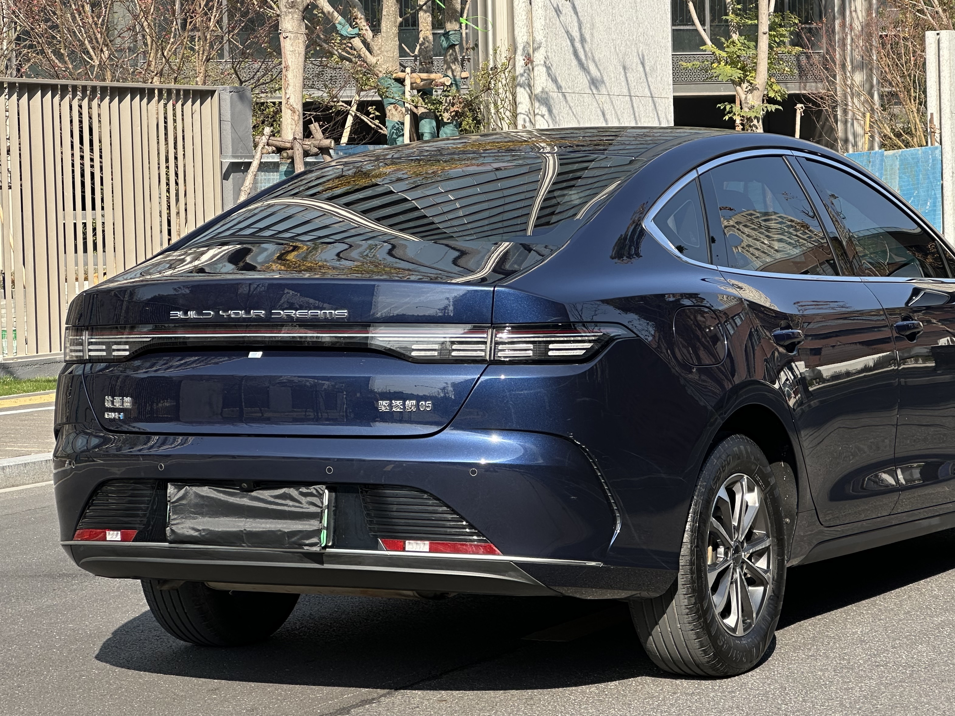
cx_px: 545
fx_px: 2731
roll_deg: +1.9
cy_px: 303
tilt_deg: -1.5
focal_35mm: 99
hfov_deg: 19.8
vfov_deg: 14.9
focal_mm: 9
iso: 32
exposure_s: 1/367
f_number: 2.8
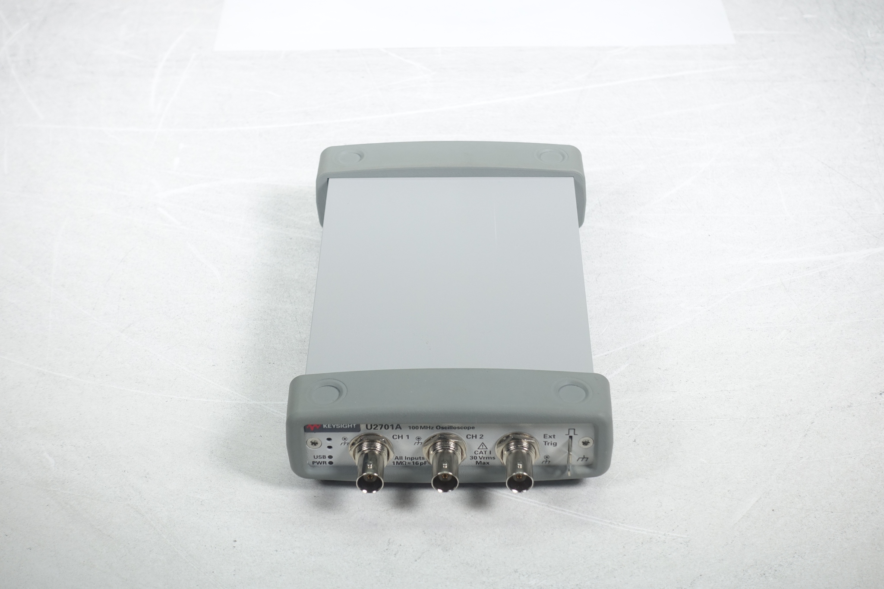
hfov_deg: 28.8
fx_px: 1719
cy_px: 294
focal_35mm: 70
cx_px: 442
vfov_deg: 19.5
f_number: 5.6
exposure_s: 1/80
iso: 125
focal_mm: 25.7
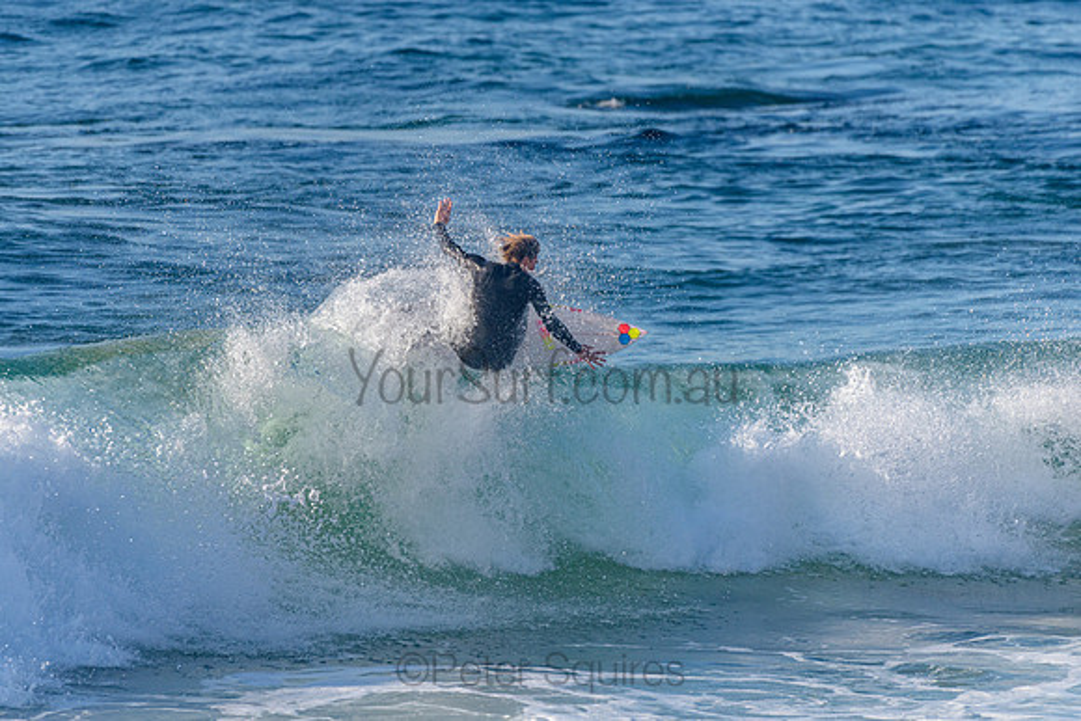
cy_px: 320
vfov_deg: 2.3
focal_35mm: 611
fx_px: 18350
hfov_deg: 3.4
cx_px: 429
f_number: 5.6
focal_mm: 500
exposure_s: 1/2000
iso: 280
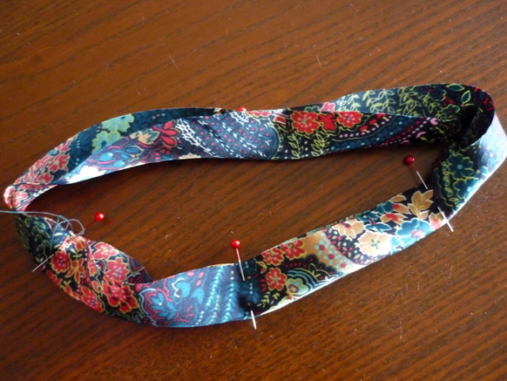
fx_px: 498
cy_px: 194
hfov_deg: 53.9
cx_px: 260
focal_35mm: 34
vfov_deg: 41.8
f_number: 2.8
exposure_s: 1/20
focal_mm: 5.5
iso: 800
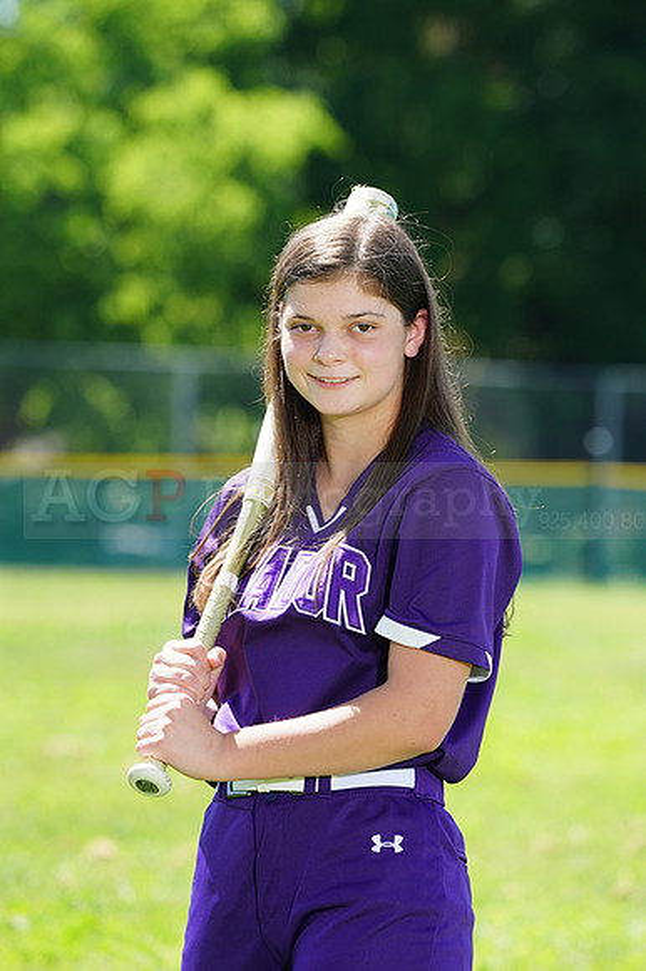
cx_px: 323
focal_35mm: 297
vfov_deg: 6.9
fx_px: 8003
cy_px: 486
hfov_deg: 4.6
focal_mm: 297
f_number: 9
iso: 200
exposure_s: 1/160
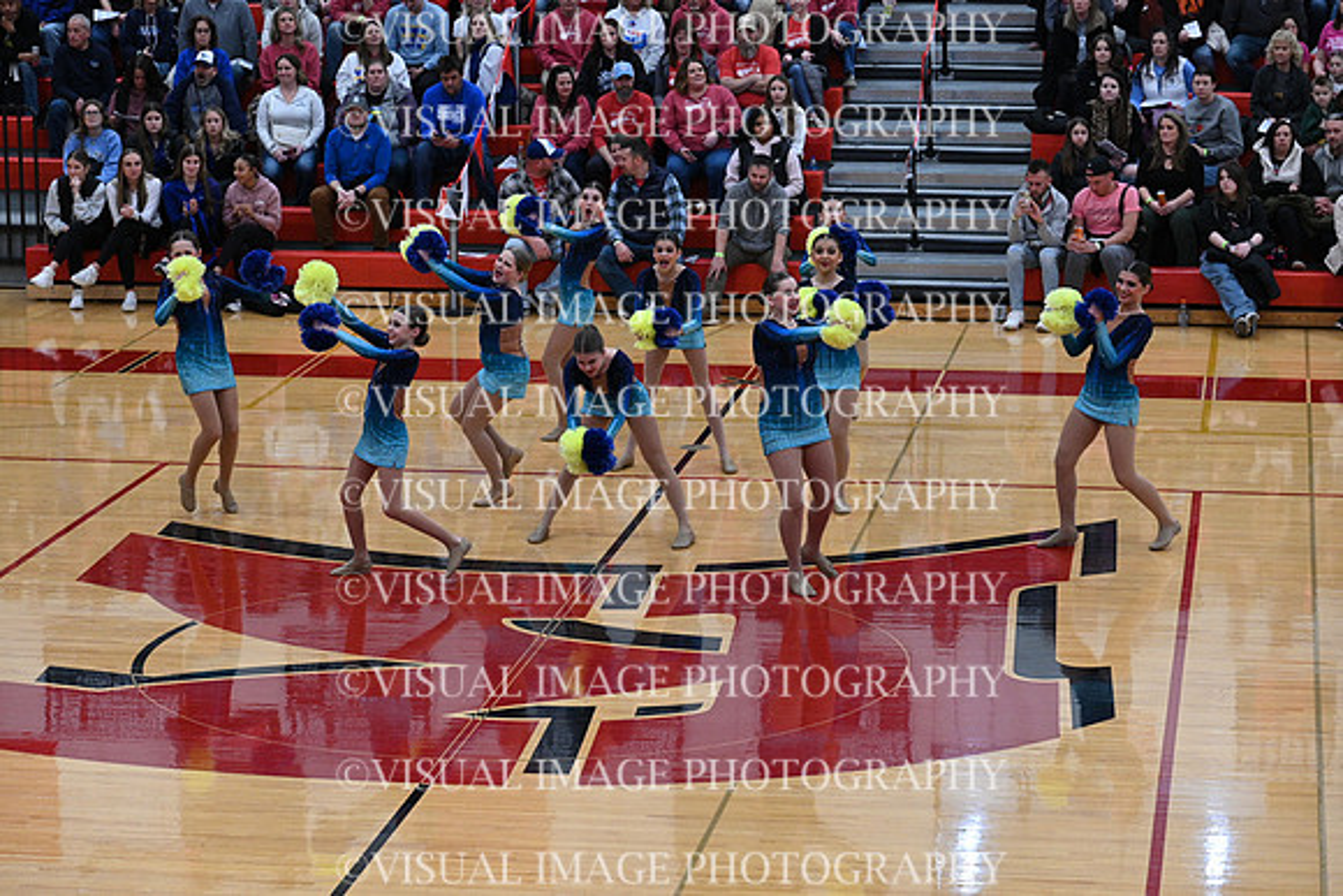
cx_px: 672
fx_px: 3806
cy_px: 448
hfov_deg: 20.0
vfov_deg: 13.4
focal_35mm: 102
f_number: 4
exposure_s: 1/400
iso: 4000
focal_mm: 102
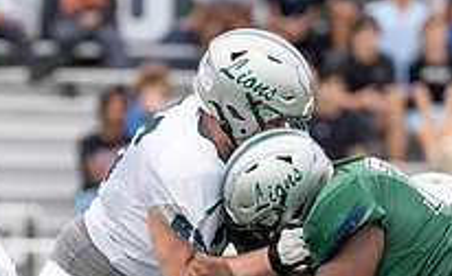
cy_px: 232
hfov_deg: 2.4
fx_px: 10984
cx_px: 216
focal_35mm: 897
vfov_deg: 1.4
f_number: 2.8
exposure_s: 1/1250
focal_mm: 200
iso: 250
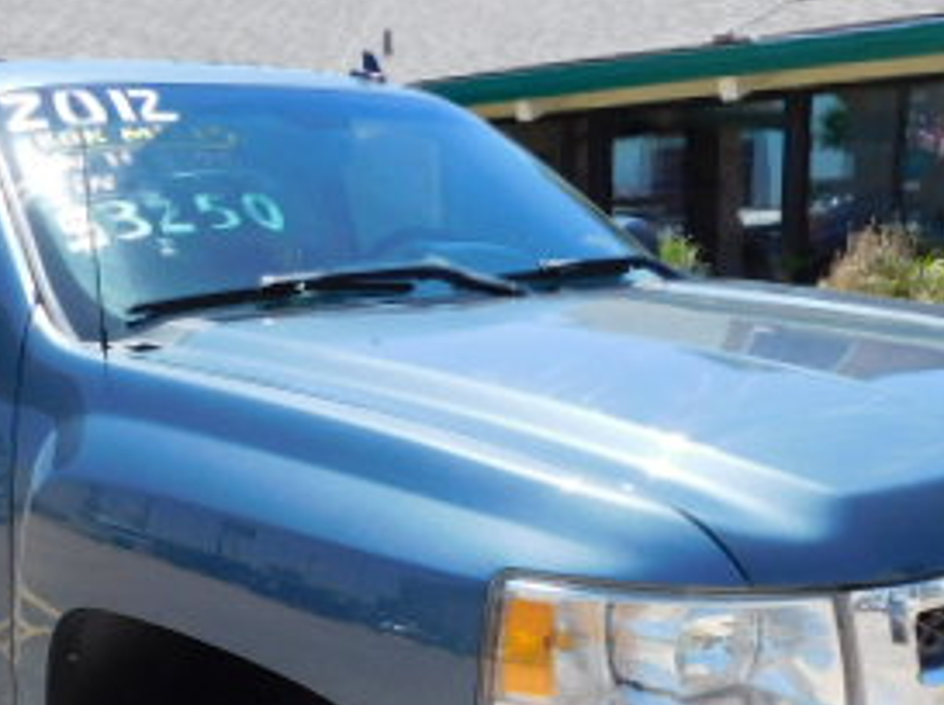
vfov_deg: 26.2
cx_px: 339
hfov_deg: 35.3
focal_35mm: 54
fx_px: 1471
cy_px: 608
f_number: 3
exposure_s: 1/1000
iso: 125
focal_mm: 4
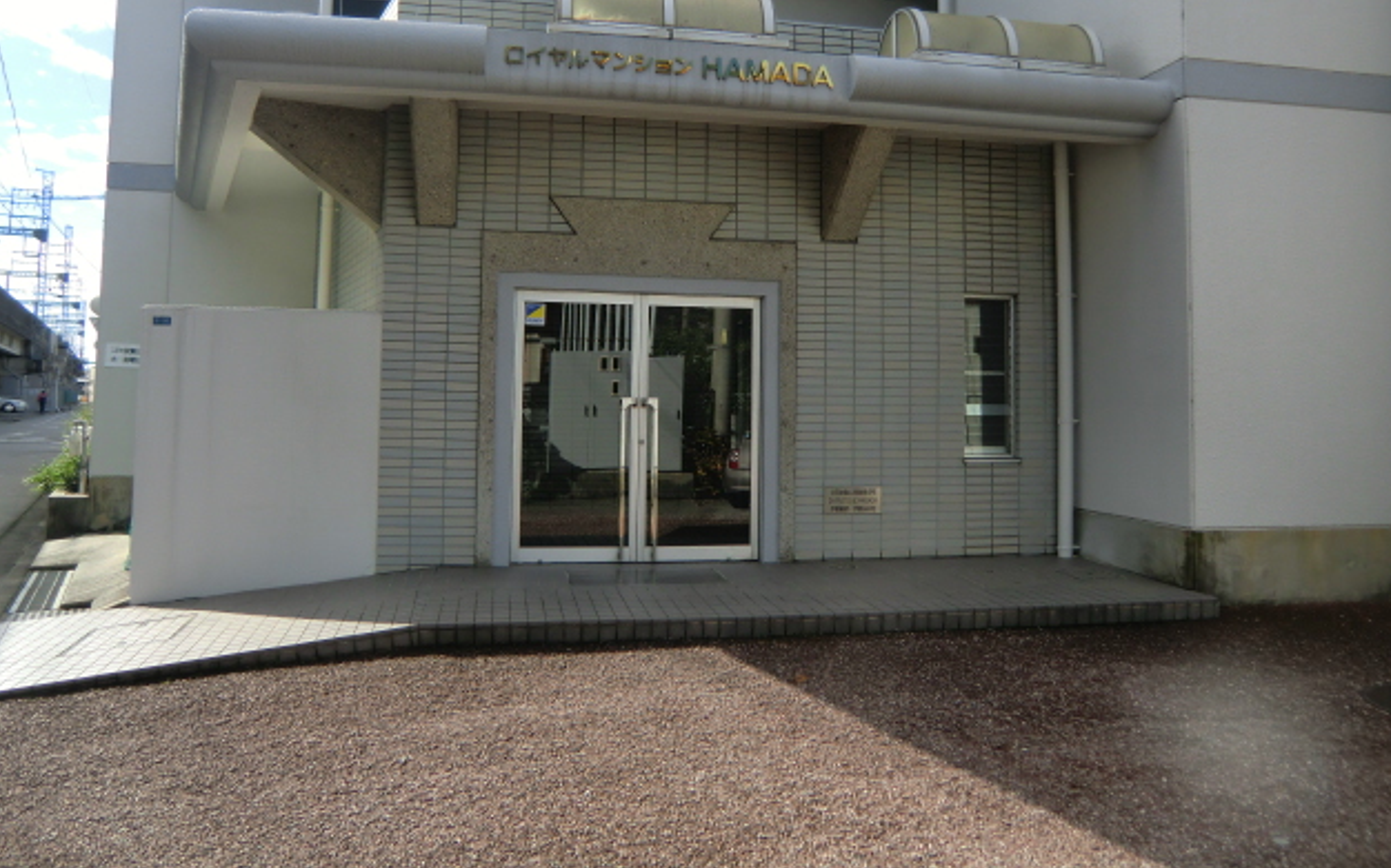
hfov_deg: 70.4
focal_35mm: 26
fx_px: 985
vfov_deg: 47.2
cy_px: 337
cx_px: 704
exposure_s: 1/500
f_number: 3.2
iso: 64
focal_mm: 4.3
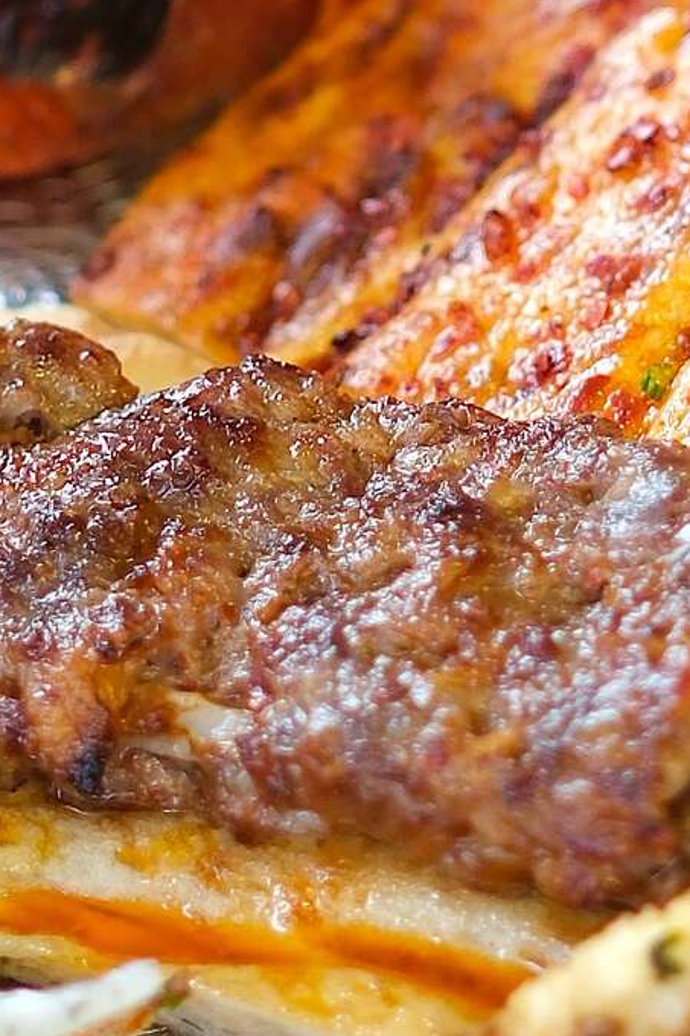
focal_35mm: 331
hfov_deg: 4.1
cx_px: 838
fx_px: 9520
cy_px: -91
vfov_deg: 6.2
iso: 200
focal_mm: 33
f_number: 1.4
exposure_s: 1/500
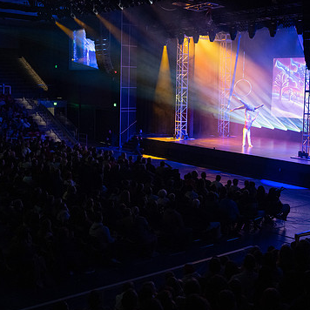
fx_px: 466
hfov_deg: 36.7
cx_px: 180
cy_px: 134
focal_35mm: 46
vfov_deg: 36.7
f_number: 4
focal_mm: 30
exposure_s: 1/40
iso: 1600
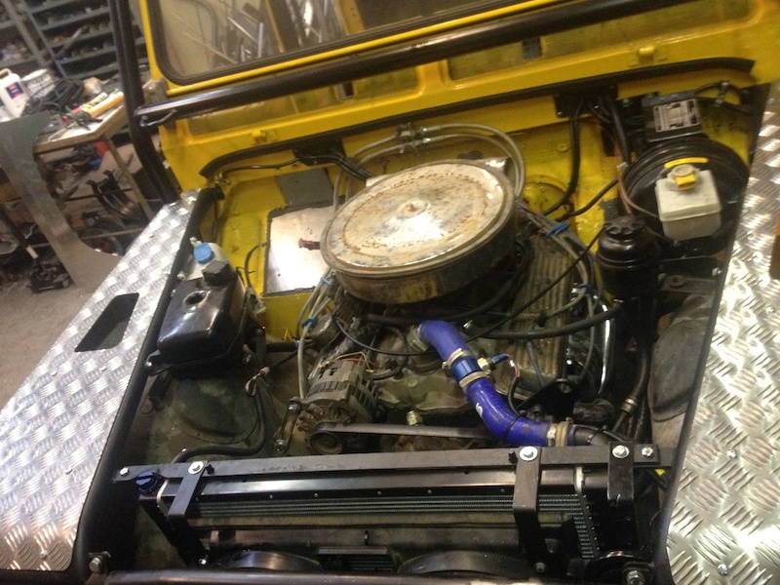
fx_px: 789
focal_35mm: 35
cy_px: 292
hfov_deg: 52.6
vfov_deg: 40.7
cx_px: 390
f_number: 2.4
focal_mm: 4.28
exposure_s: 1/15
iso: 400
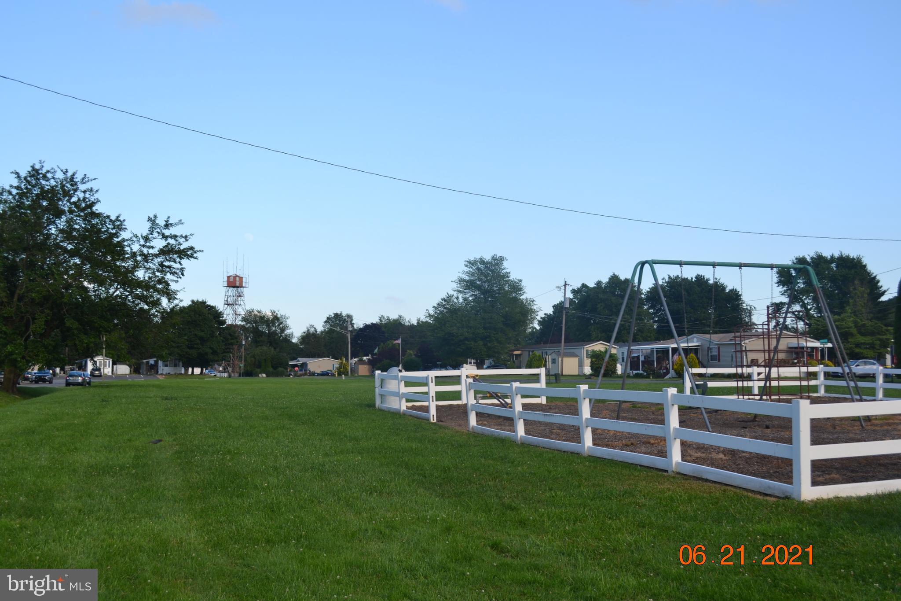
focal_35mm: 39
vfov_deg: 34.2
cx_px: 450
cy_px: 300
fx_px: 976
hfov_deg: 49.6
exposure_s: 1/200
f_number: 7.1
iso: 100
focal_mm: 26
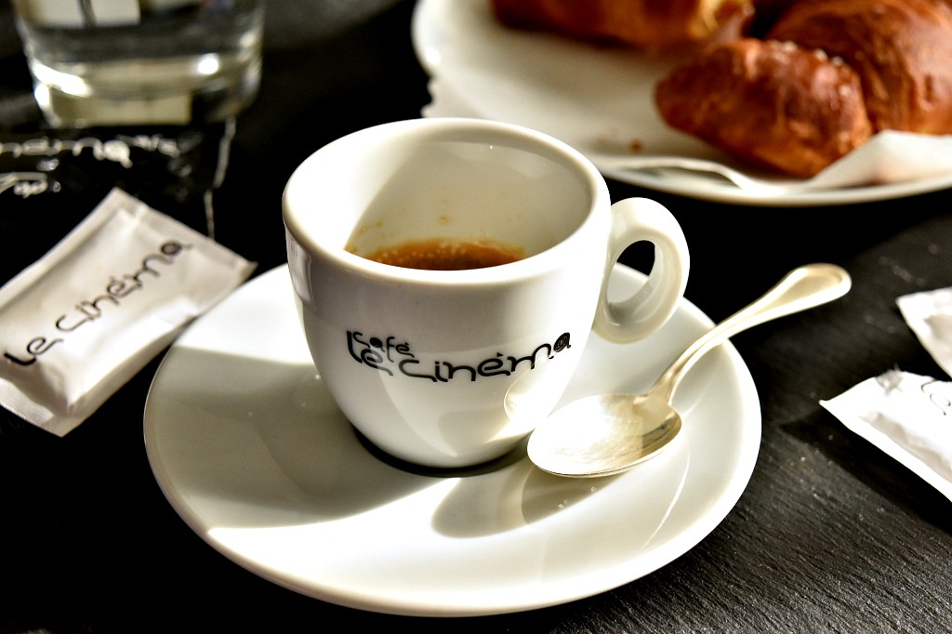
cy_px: 317
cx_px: 476
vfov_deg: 22.6
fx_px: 1586
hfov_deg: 33.4
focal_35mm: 60
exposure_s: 1/500
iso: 1250
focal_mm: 40
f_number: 5.6
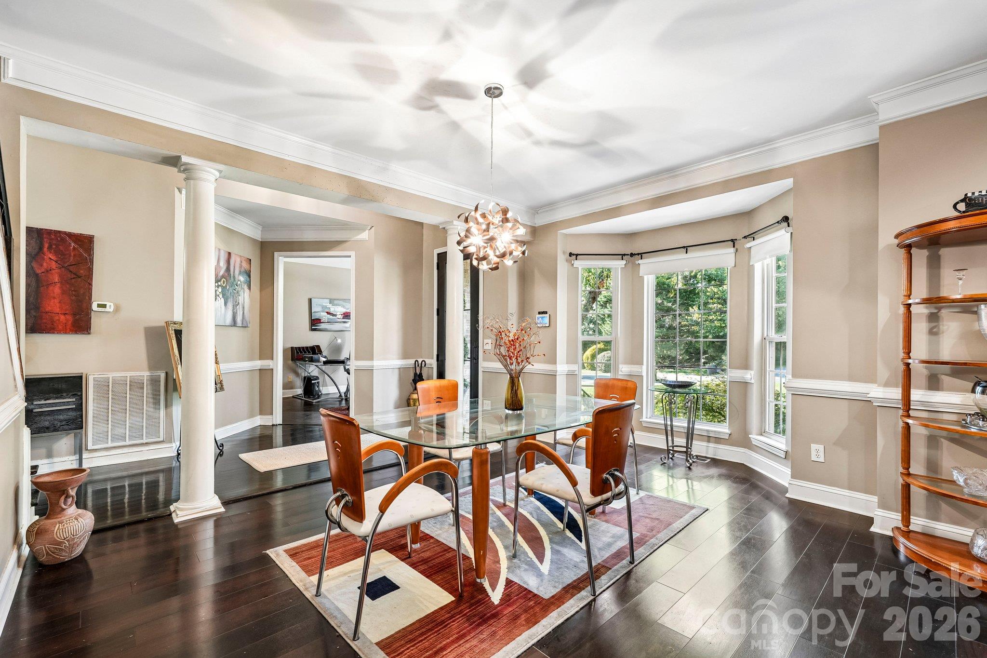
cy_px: 329
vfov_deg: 73.7
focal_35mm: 16
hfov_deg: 96.7
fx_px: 439
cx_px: 494
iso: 400
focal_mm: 16
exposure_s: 1/2.5
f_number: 8
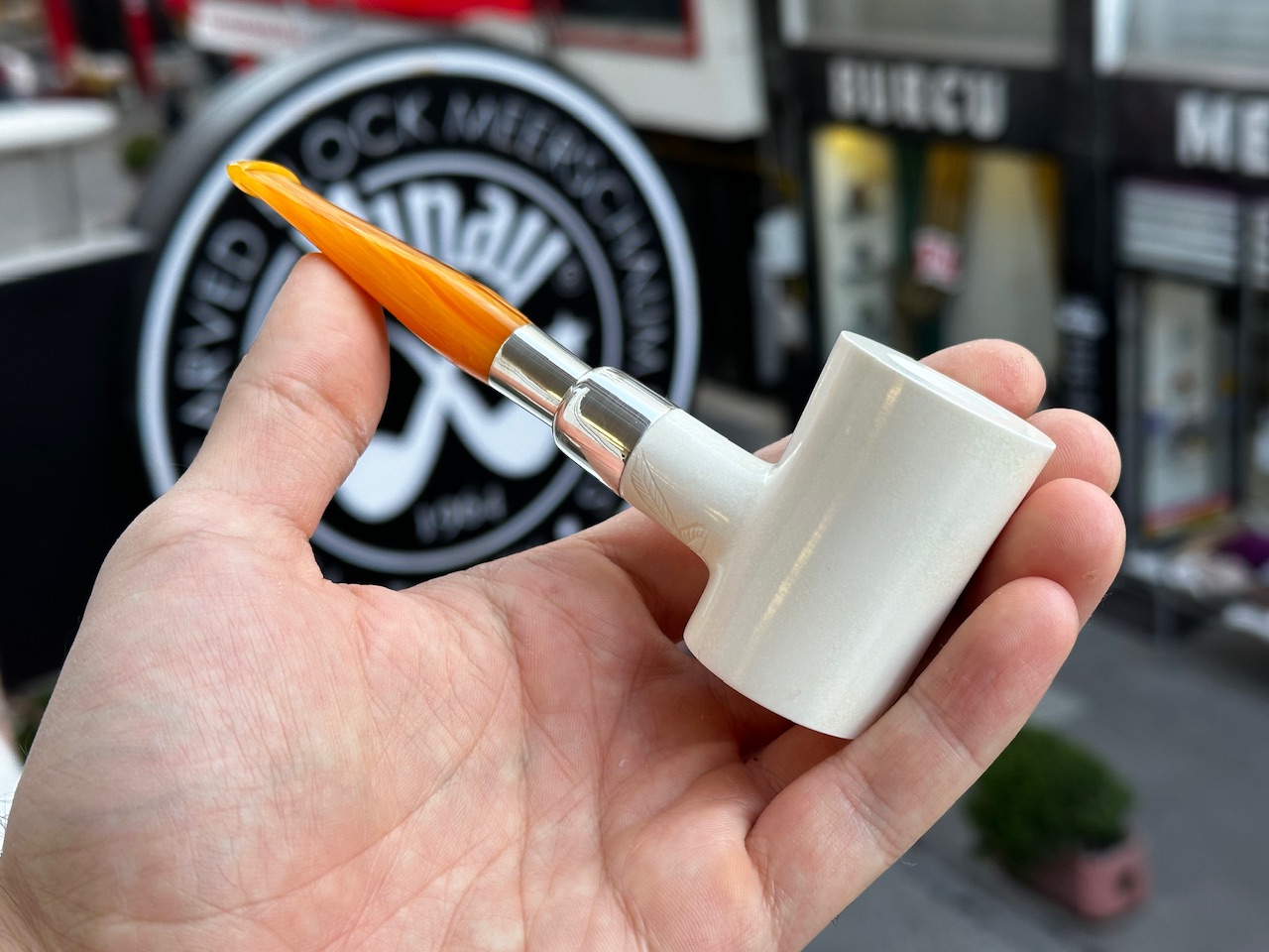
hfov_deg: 39.7
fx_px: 1760
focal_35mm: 48
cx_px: 634
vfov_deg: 30.3
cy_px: 476
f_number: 1.78
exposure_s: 1/100
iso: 64
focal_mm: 6.86
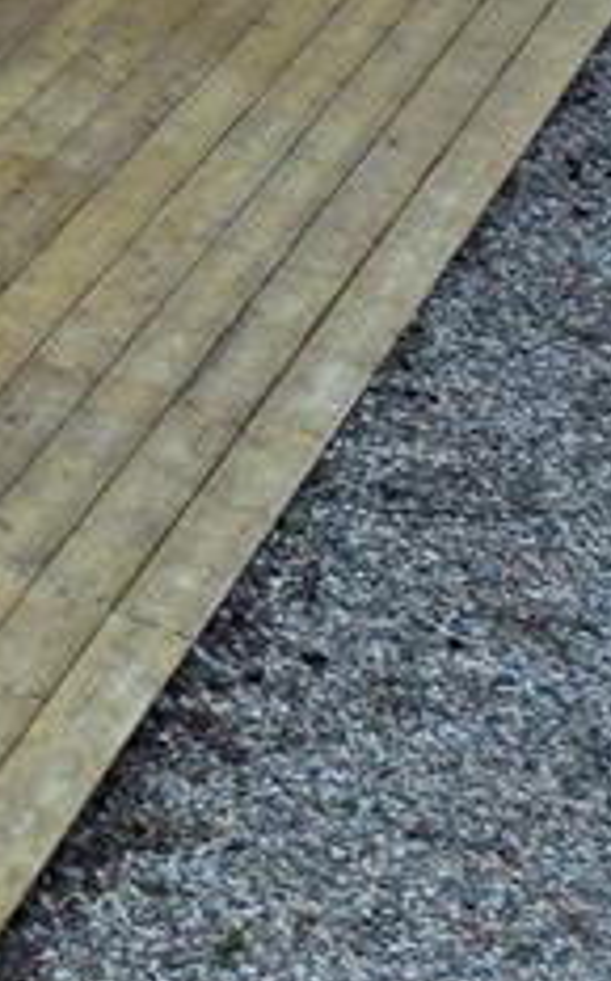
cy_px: -244
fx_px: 2993
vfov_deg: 17.6
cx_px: -1251
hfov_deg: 9.2
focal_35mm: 112
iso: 120
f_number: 1.7
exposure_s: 1/800
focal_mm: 6.72
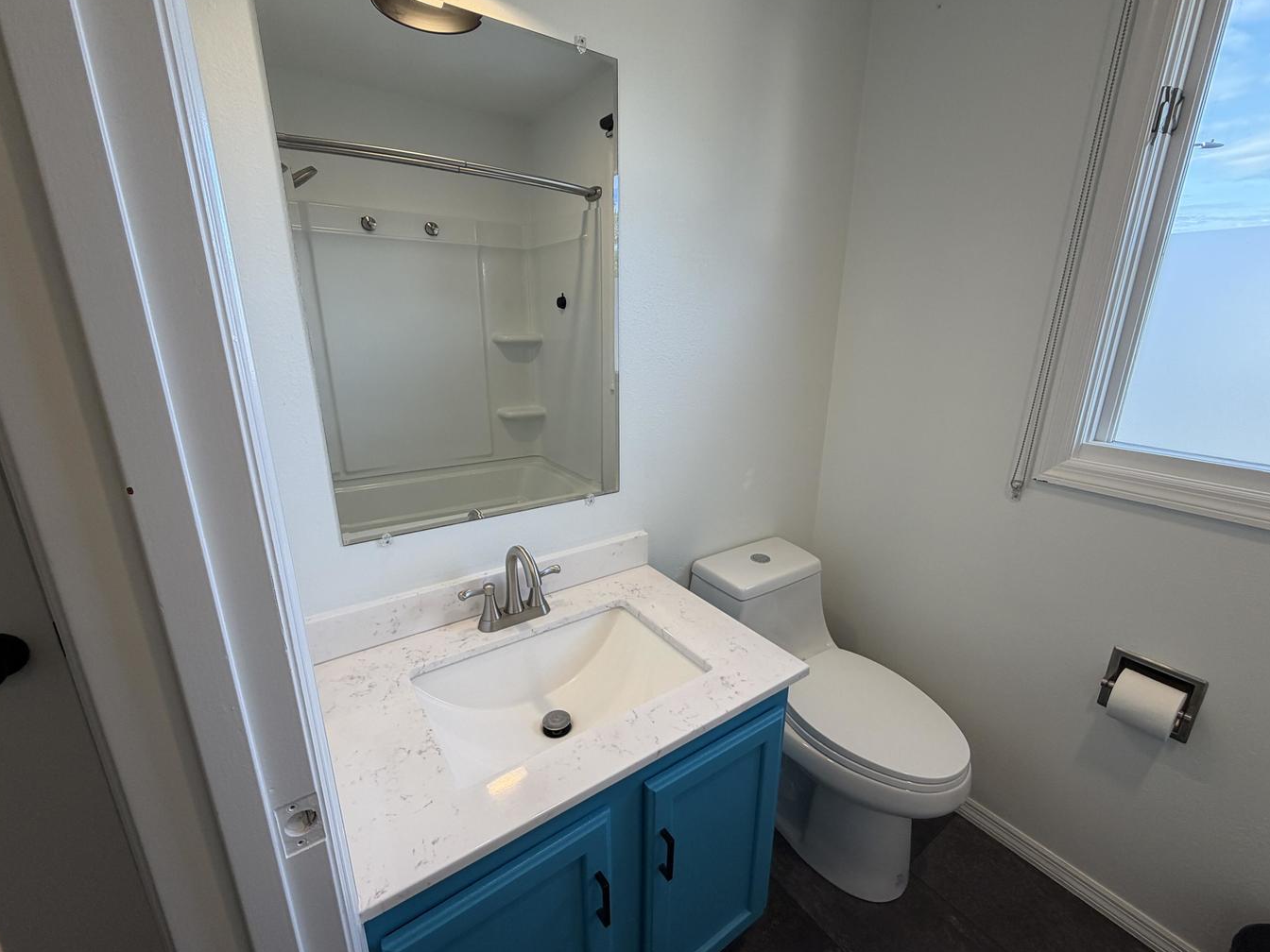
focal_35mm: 15
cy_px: 482
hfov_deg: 98.1
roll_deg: -0.4
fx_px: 550
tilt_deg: -17.2
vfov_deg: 81.7
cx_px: 657
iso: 100
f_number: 2.2
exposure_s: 1/120
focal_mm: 2.22
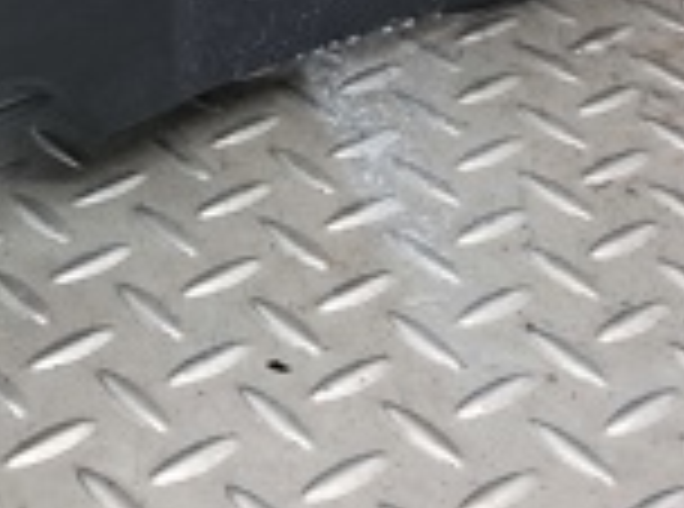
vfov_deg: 12.6
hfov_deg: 17.0
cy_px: -106
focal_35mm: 114
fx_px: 2246
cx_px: 36
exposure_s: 1/50
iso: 125
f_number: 1.8
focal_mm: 4
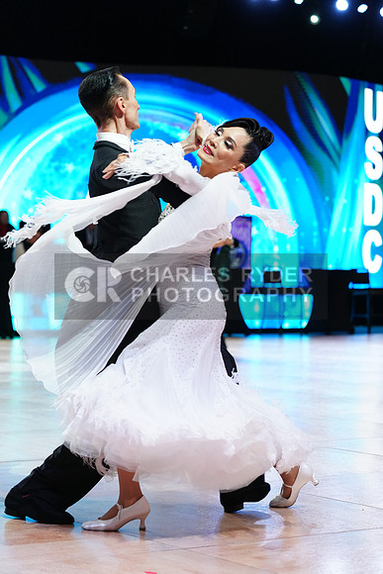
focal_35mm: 92
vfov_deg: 22.1
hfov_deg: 14.9
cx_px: 192
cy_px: 287
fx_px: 1467
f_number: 4
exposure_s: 1/320
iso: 2500
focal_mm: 92
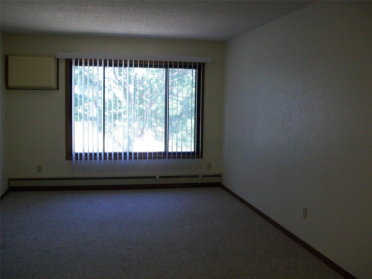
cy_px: 140
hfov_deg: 51.4
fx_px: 387
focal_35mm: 36
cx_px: 186
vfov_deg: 39.7
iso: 209
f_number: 2.7
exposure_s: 1/125
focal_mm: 6
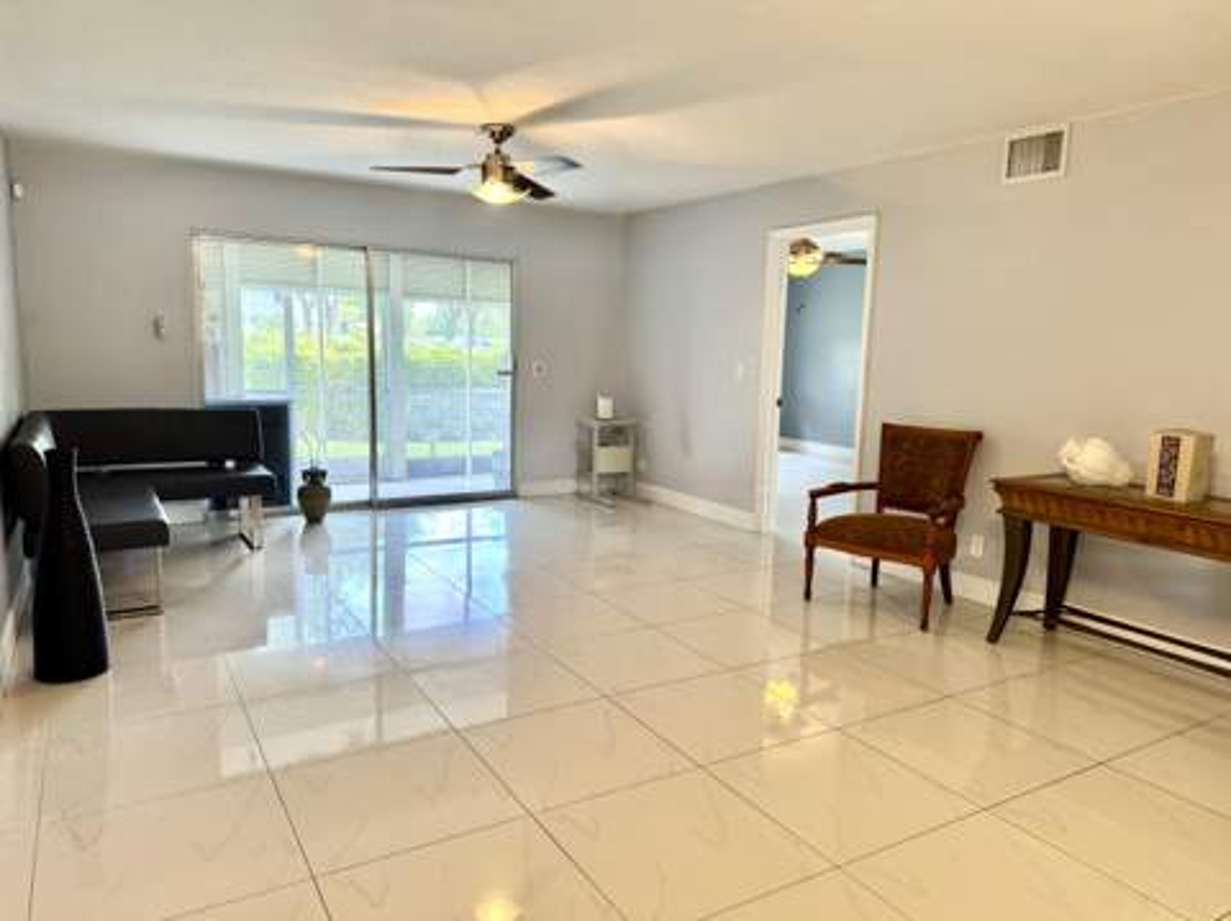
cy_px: 460
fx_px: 853
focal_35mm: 24
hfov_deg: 71.7
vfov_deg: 56.7
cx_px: 616
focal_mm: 6.76
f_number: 1.78
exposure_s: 1/60
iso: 160
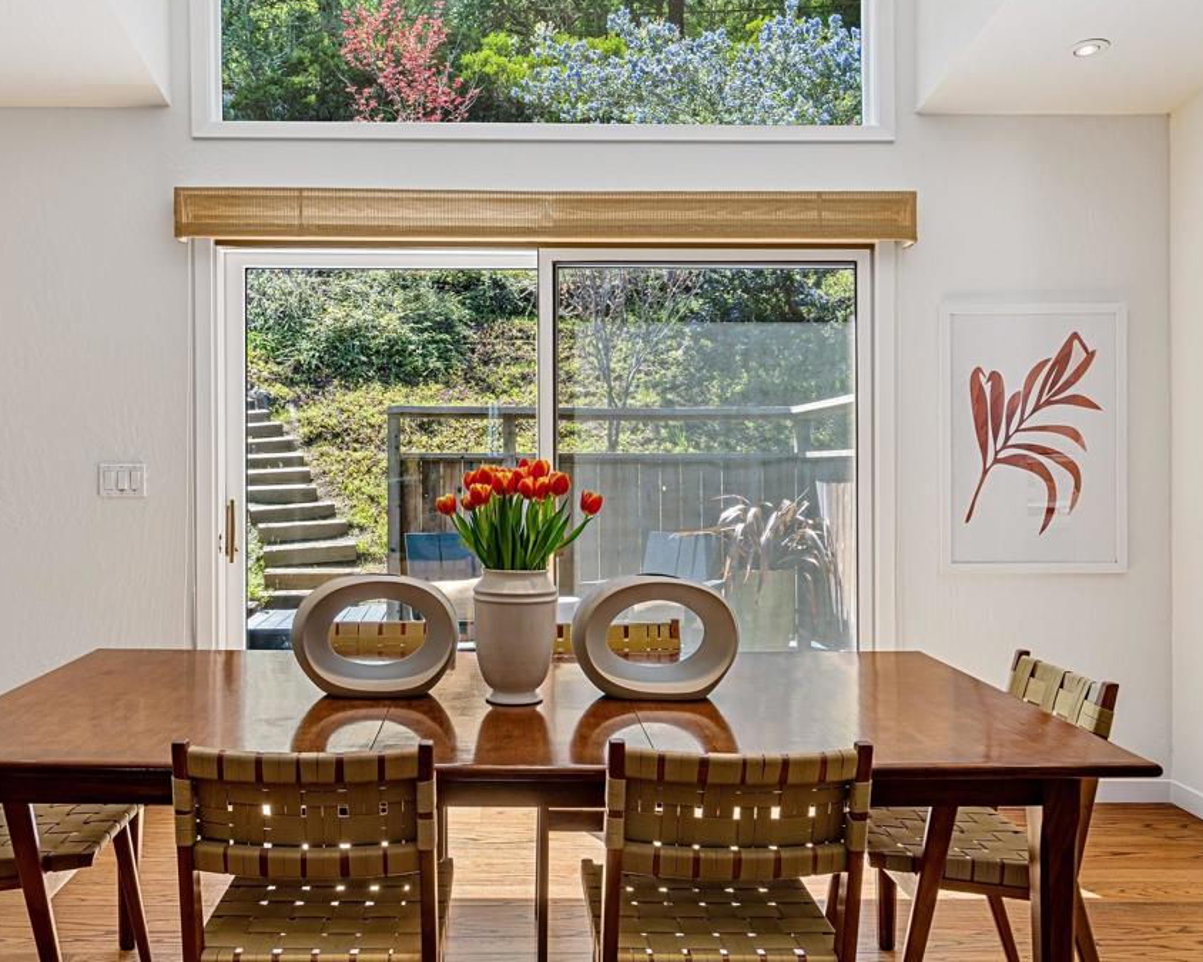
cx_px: 537
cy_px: 479
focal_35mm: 33
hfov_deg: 54.1
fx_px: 1175
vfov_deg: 44.5
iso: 320
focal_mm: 29
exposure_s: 1/13
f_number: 16
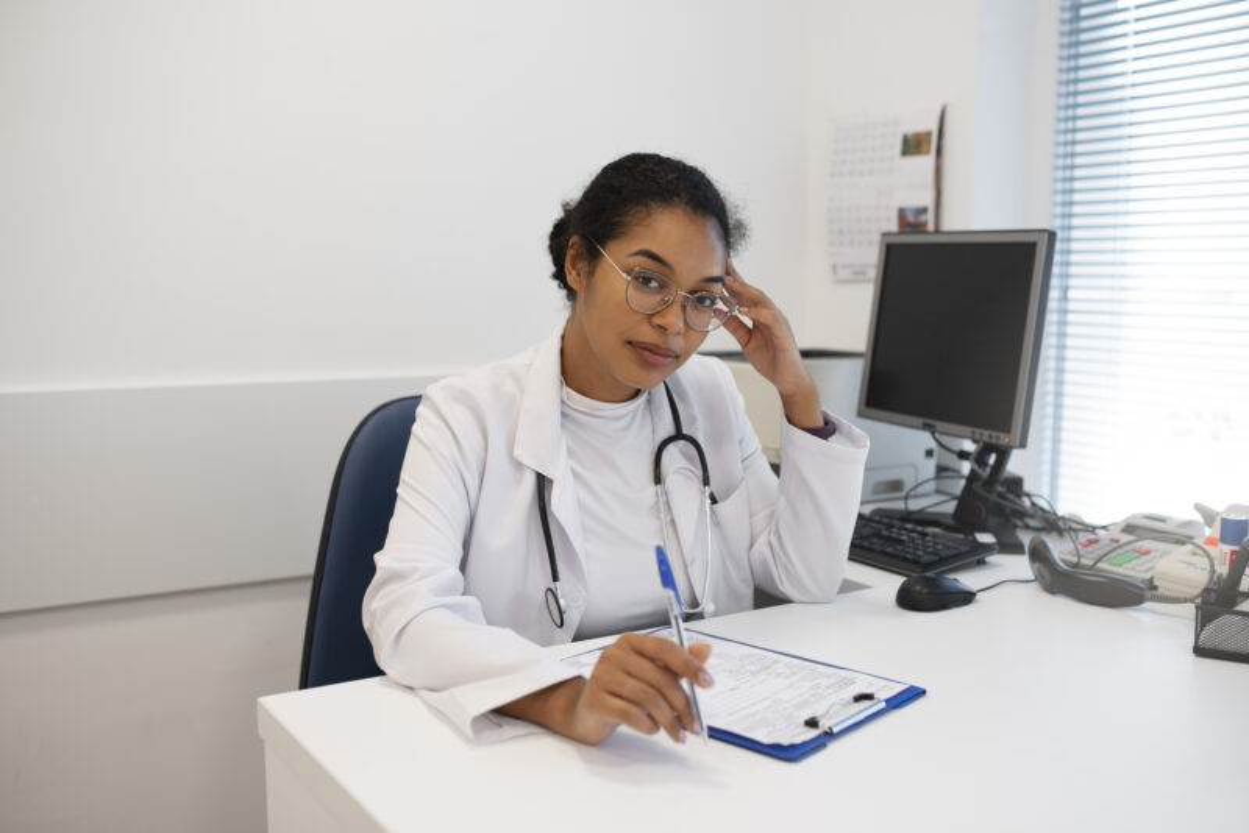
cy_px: 416
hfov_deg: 54.4
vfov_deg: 37.9
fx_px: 1215
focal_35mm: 35
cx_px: 624
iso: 320
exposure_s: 1/200
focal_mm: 35
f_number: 2.8
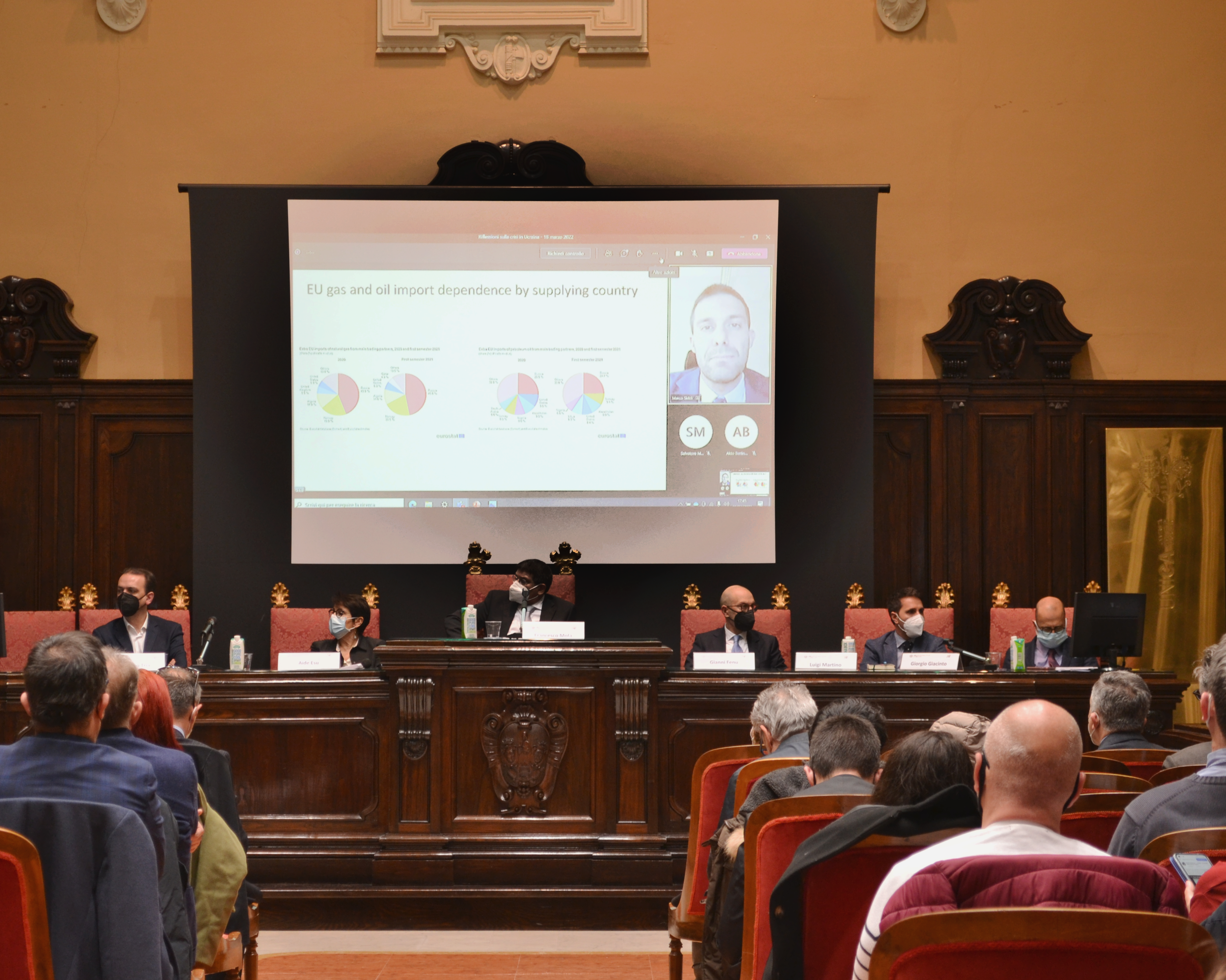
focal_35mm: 75
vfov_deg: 20.4
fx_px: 2721
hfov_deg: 25.4
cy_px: 488
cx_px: 512
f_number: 5.3
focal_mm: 44
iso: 400
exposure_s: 1/15
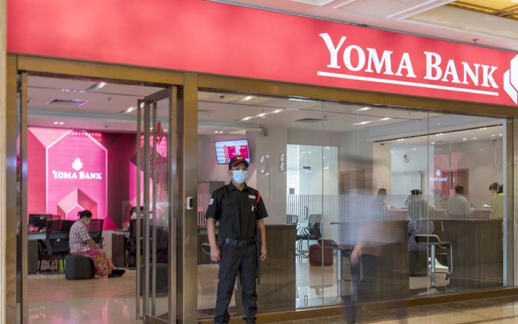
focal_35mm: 46
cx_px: 276
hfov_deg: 43.5
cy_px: 188
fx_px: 649
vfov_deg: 28.0
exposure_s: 1/2.5
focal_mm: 40
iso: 160
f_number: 11
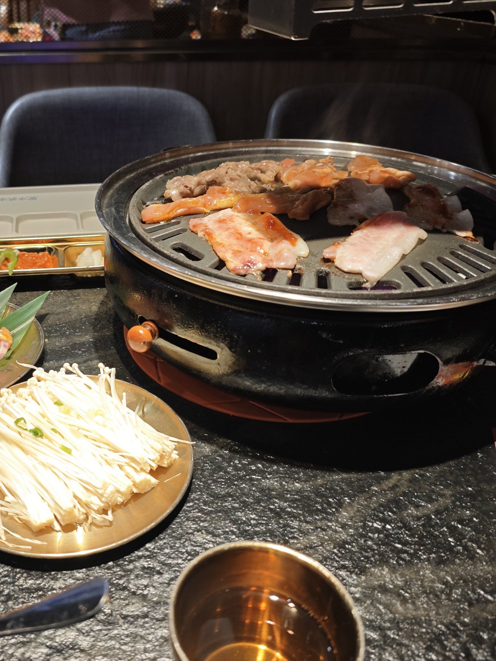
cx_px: 126
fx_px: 592
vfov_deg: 58.3
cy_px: 330
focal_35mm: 31
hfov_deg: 44.0
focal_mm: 6.55
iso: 80
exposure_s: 1/50
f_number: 1.6
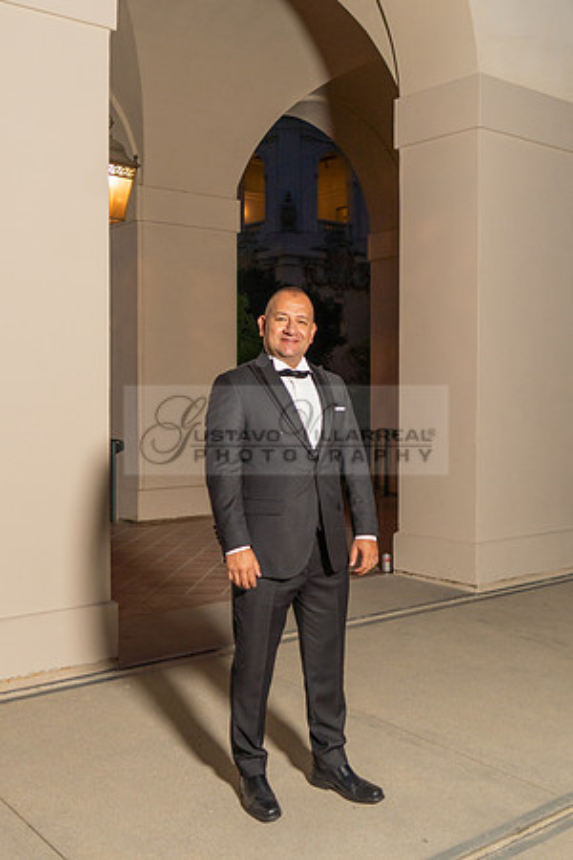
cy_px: 416
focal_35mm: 40
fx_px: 958
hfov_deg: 33.3
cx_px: 301
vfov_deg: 48.3
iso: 320
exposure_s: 1/160
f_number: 3.5
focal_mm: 24
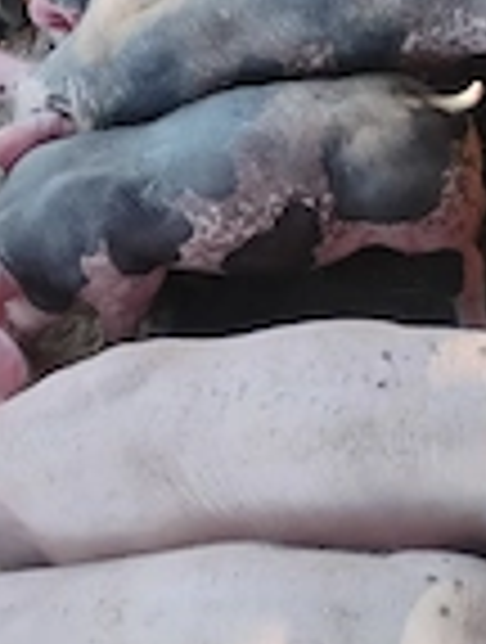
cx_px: 130
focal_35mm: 78
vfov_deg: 24.6
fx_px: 1454
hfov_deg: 18.9
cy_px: 135
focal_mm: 4.26
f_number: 1.8
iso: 222
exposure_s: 1/100
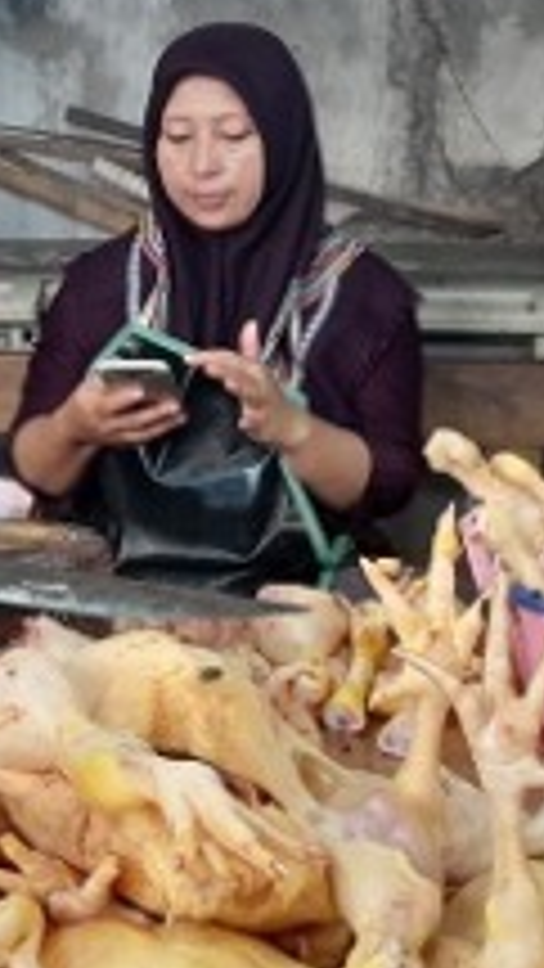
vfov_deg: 25.0
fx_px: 2153
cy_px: 248
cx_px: 7
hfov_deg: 14.2
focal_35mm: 84
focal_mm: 4
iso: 125
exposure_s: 1/50
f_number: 1.8
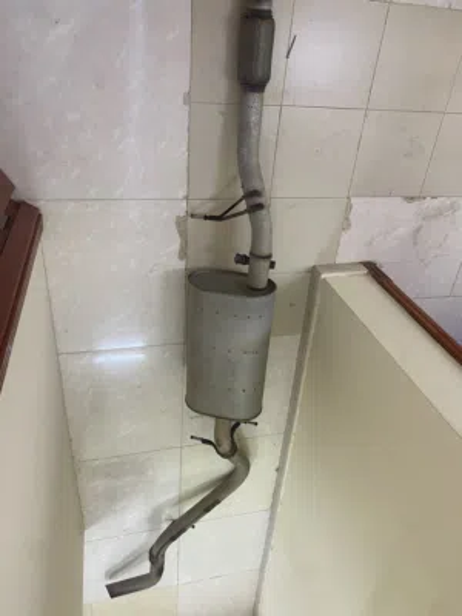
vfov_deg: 67.3
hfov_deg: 53.1
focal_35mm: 26
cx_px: 231
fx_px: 463
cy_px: 308
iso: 200
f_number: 1.8
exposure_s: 1/60
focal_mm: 4.25
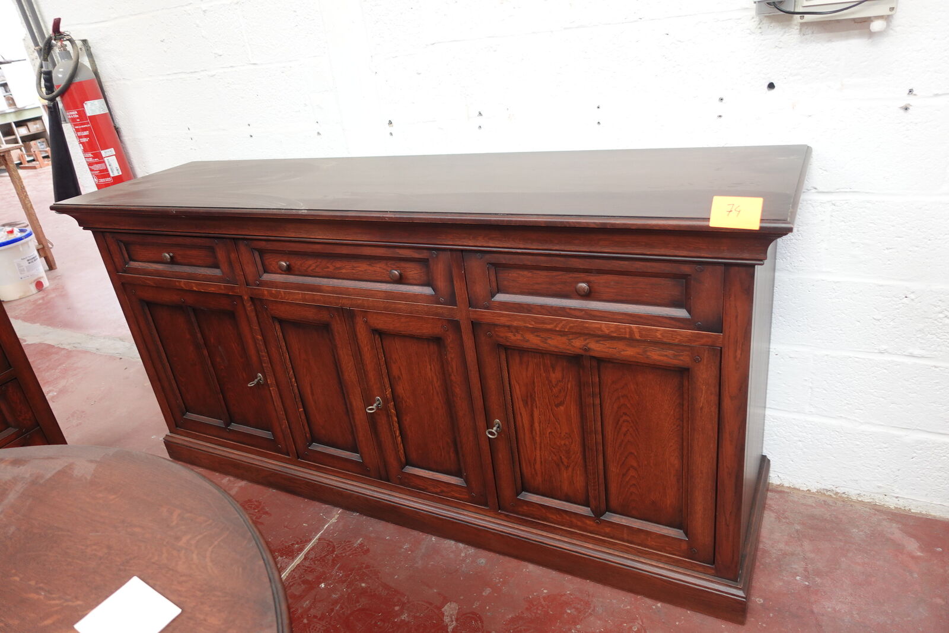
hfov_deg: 73.7
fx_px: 633
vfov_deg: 53.1
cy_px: 316
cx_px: 474
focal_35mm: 24
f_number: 1.8
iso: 500
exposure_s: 1/30
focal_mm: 9.4
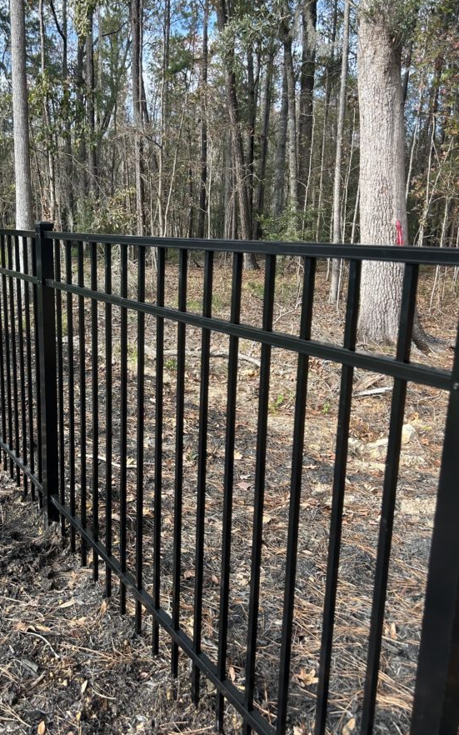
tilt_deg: -10.3
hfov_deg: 38.9
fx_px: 641
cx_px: 152
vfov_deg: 59.7
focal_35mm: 32
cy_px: 368
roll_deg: -1.7
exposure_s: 1/384
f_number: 1.5
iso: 50
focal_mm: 5.7
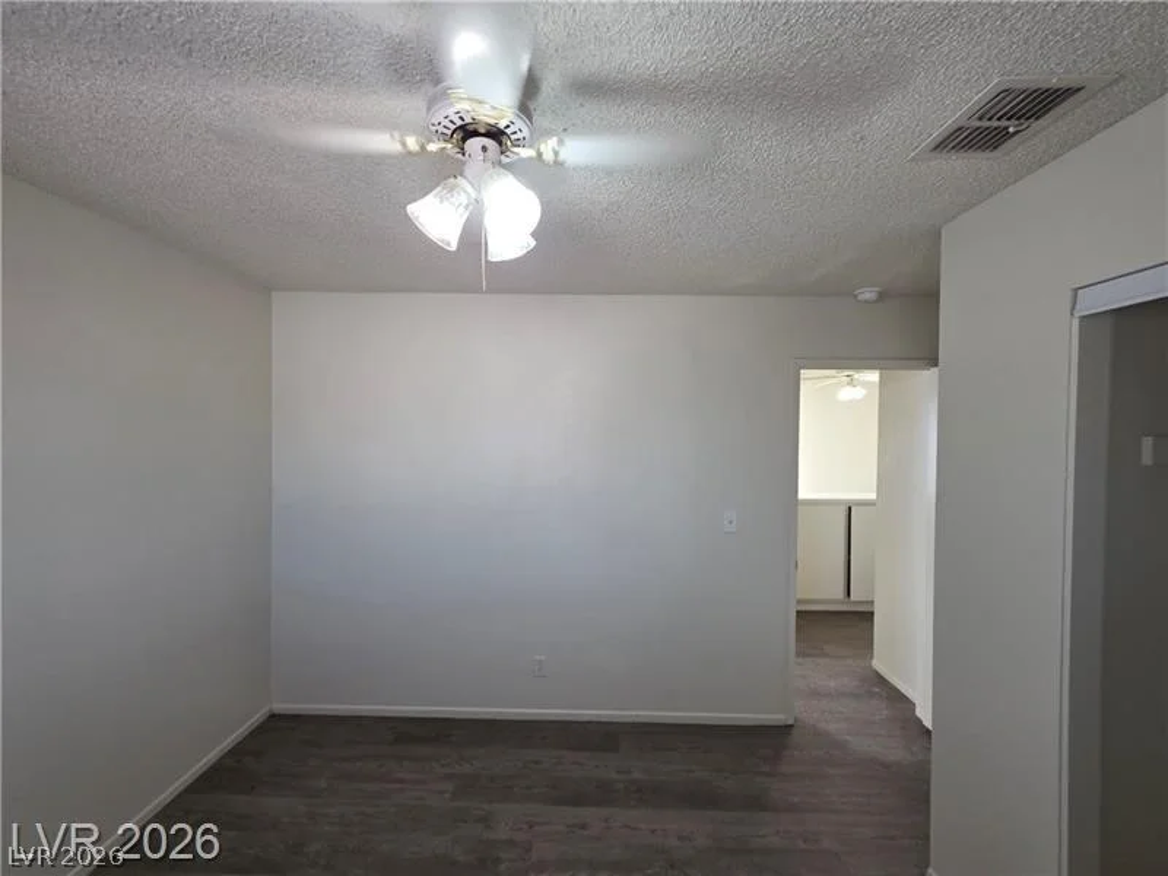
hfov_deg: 106.2
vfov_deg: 89.9
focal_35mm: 13
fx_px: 439
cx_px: 584
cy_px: 438
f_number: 1.9
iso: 160
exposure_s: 1/120
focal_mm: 2.2
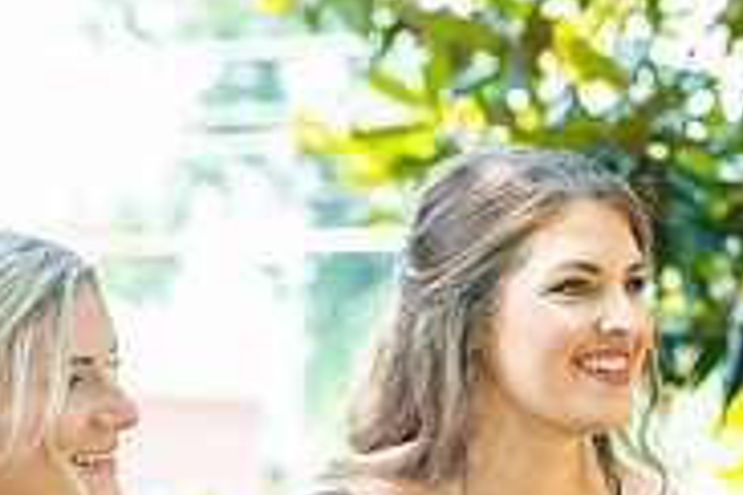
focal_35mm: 222
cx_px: 248
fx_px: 4581
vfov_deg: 6.1
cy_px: 678
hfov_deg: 9.3
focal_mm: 70
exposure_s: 1/125
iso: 400
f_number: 3.5
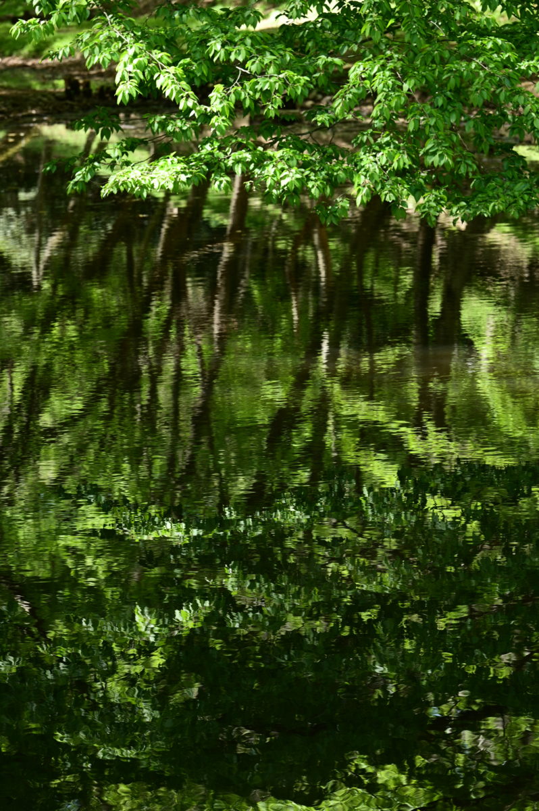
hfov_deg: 11.9
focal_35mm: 115
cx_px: 270
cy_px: 406
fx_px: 2587
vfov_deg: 17.8
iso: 400
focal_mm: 115
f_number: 8
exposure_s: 1/125
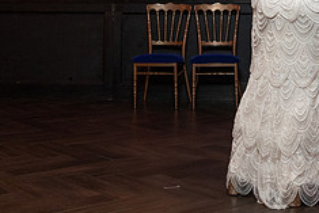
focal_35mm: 81
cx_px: 262
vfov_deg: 16.2
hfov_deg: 24.6
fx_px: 718
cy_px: -48
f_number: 4
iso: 2000
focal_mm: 30
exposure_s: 1/100
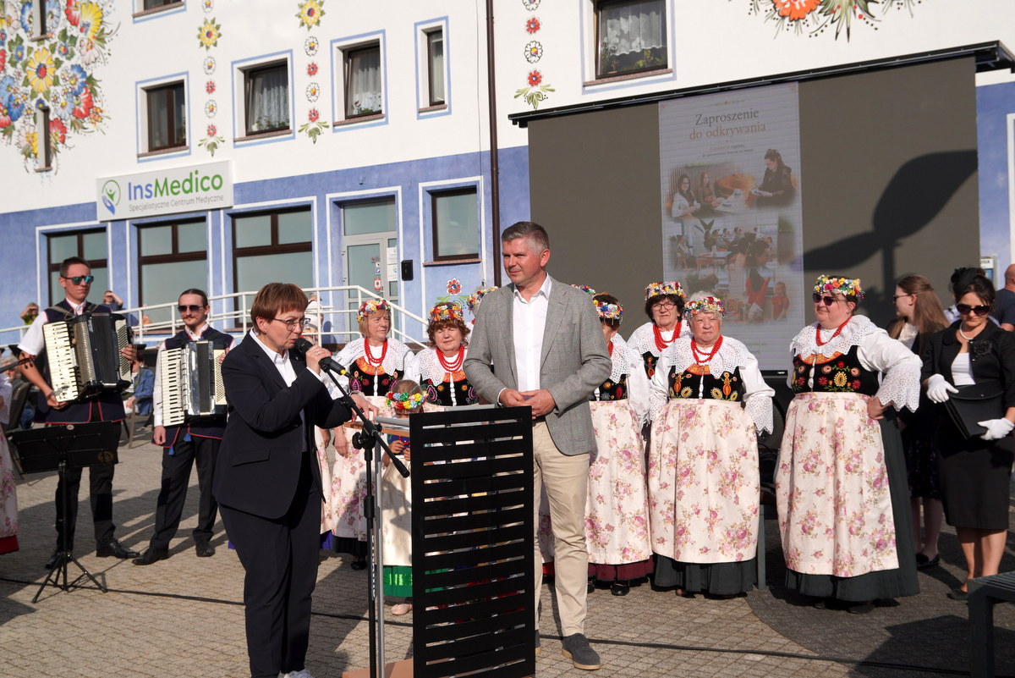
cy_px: 339
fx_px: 1015
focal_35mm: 36
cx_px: 508
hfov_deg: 53.1
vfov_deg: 36.9
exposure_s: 1/1250
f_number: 5
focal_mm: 24
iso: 100
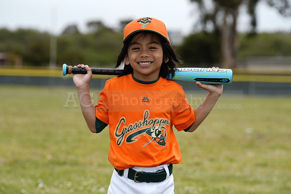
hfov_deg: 13.8
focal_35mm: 149
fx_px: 1205
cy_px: 97
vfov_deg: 9.2
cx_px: 146
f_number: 5.6
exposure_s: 1/250
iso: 50
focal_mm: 149
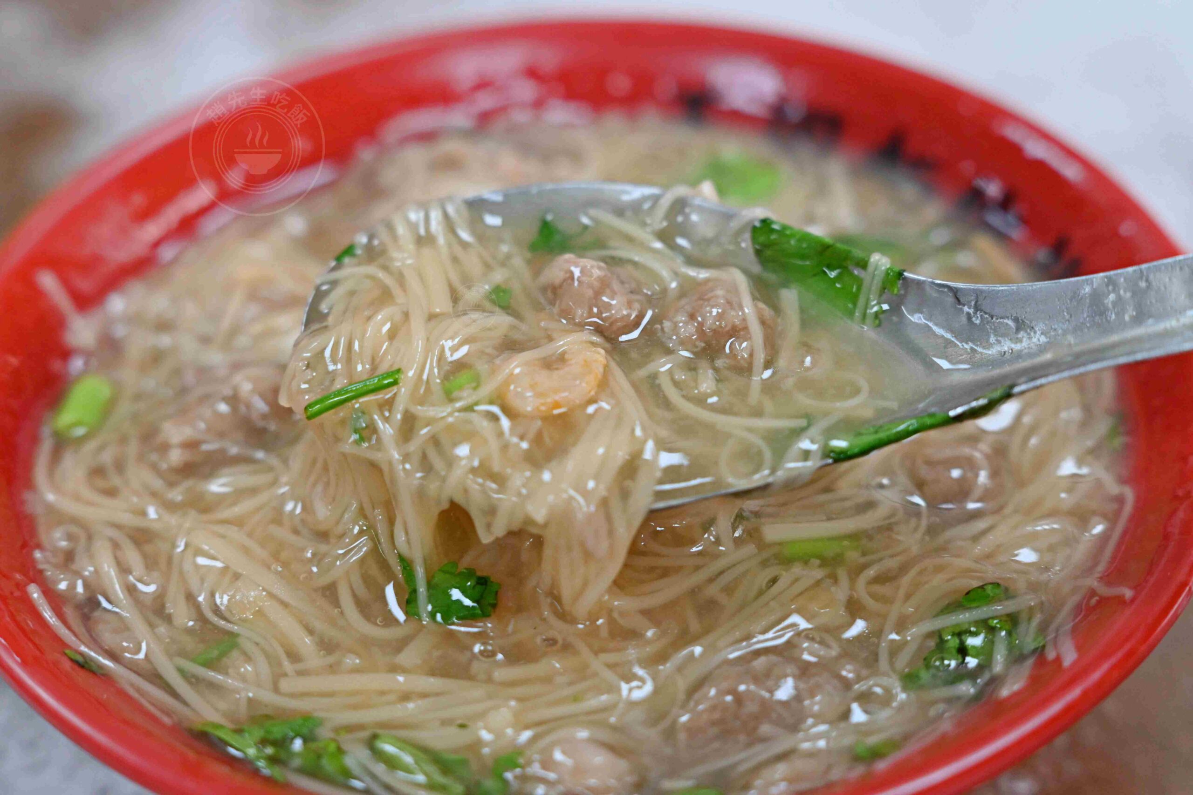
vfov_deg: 18.2
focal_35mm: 75
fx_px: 2485
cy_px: 398
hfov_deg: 27.0
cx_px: 596
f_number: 3.2
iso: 560
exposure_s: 1/200
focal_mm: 50
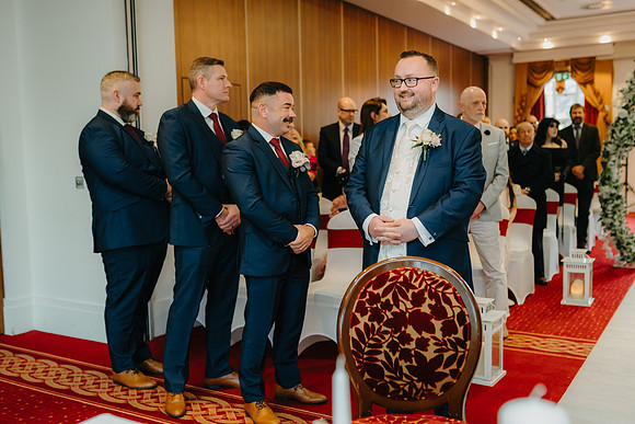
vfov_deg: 35.6
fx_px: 660
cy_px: 216
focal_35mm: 37
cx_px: 333
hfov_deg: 51.4
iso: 1250
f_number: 2.2
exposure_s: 1/160
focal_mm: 35
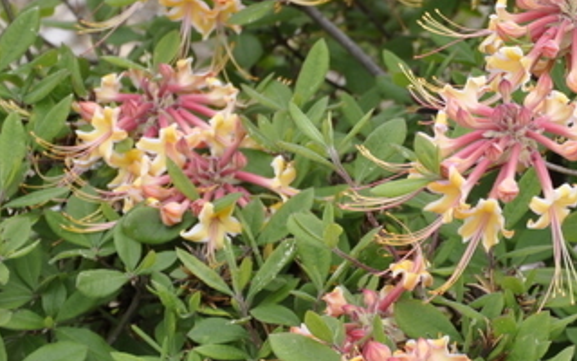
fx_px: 4199
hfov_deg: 7.8
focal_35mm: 267
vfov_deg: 4.9
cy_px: 190
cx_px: 487
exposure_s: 1/200
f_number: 7.1
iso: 200
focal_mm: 70
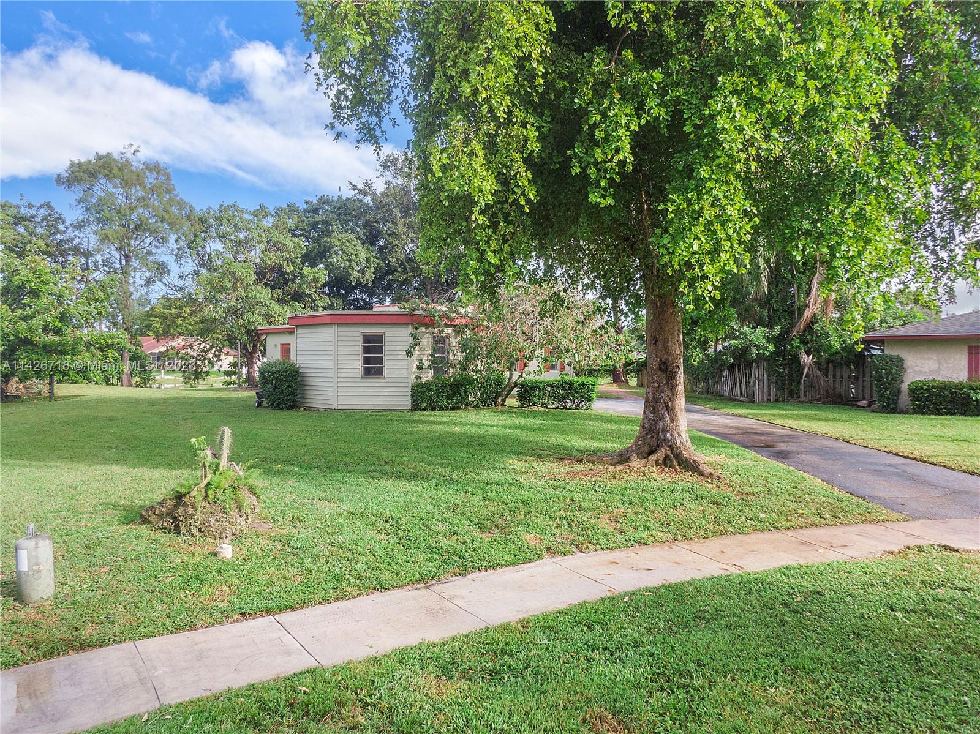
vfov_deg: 56.8
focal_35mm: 24
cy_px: 367
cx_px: 490
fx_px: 679
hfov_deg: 71.6
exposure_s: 1/400
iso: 110
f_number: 2.8
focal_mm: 4.39
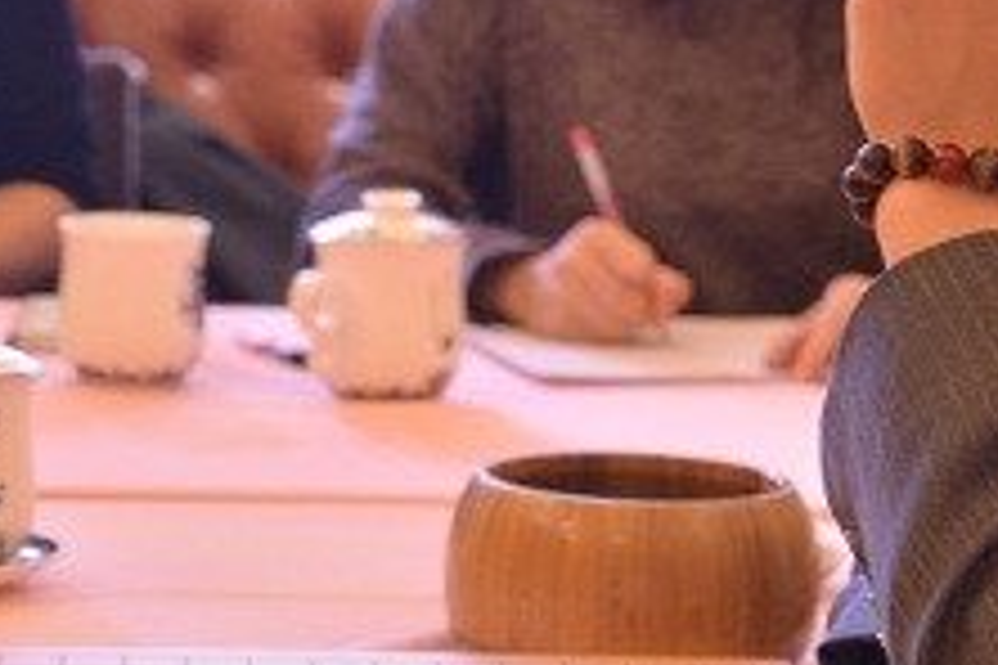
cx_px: -18
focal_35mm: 154
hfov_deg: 13.1
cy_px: 171
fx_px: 4269
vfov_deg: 8.9
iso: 1000
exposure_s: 1/40
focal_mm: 38
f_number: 4
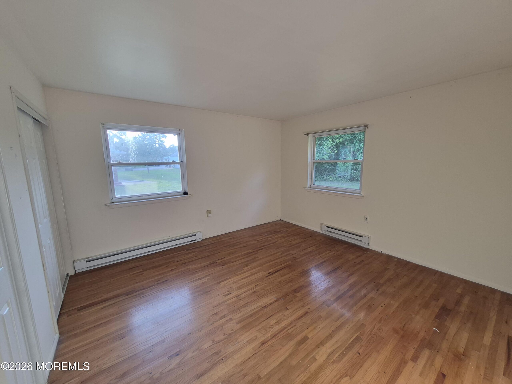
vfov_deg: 89.9
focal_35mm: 13
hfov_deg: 106.2
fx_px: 192
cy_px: 192
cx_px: 256
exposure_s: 1/60
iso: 64
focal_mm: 1.74
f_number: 2.2
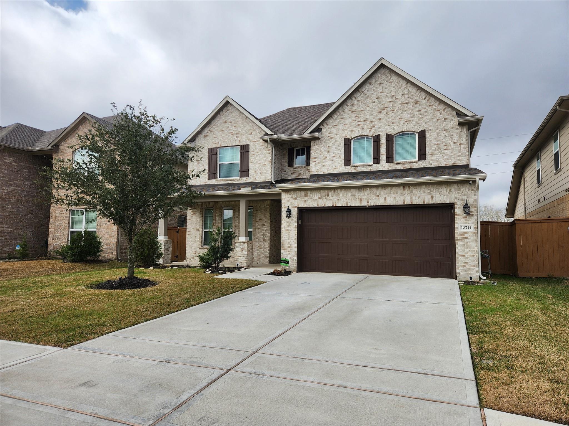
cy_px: 213
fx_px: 378
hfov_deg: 73.9
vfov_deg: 58.9
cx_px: 284
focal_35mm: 23
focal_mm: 5.4
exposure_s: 1/2088
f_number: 1.8
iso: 20
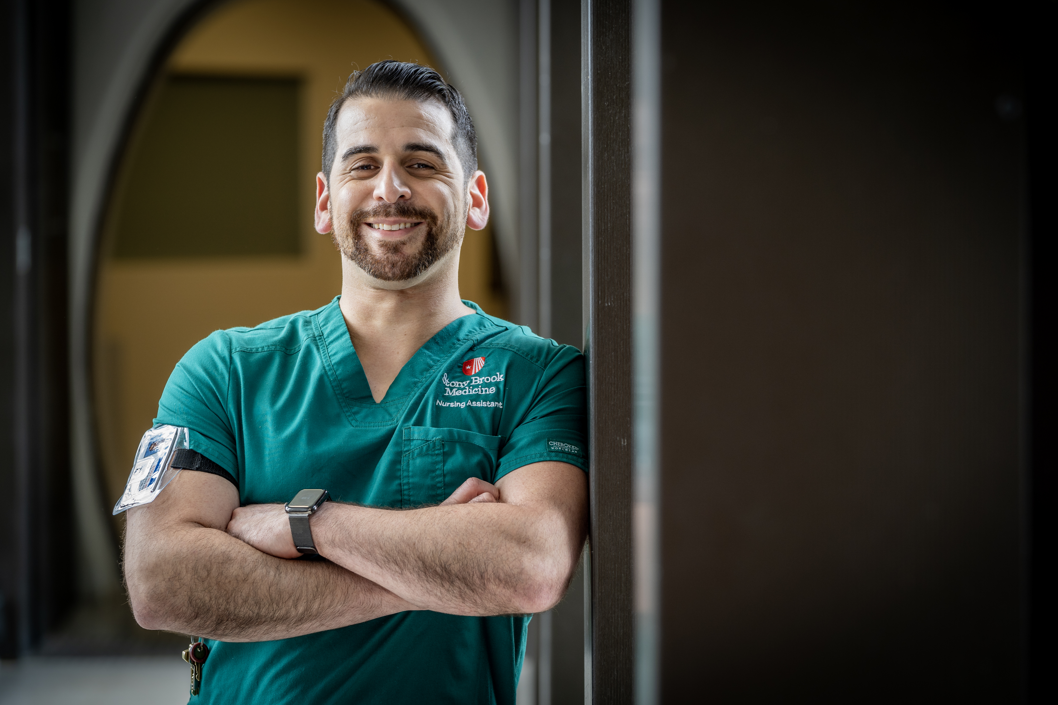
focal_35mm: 123
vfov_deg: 11.1
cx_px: 529
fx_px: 3615
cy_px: 352
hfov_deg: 16.7
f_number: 4
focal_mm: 123
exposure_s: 1/125
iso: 320
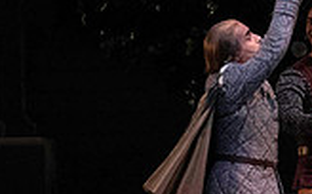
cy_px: 106
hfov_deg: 2.9
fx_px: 6131
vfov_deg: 1.8
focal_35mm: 722
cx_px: 390
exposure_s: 1/400
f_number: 13
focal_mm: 200
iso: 16000
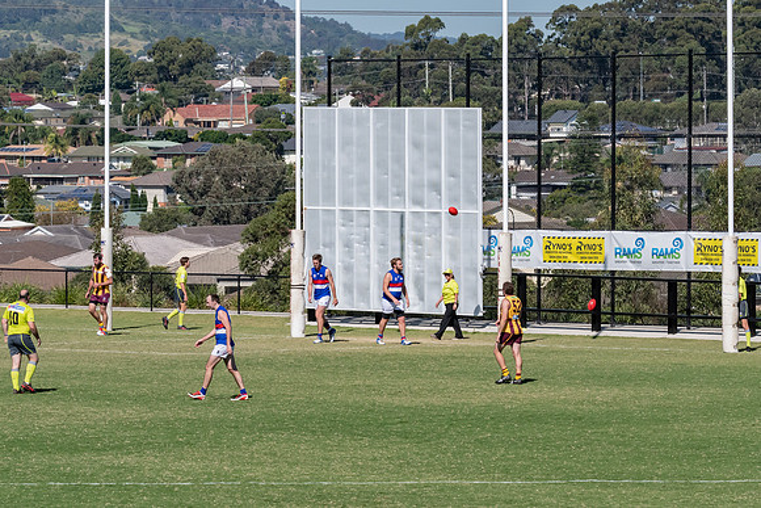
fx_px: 5291
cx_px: 356
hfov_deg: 8.2
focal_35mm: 250
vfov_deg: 5.5
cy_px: 271
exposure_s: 1/2000
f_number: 13
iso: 1000
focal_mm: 150
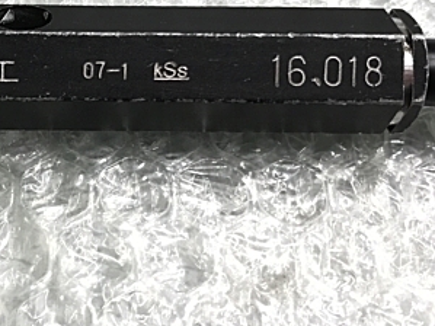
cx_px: 103
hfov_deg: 31.6
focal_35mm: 60
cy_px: 111
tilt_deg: -64.9
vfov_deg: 24.3
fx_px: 754
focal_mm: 3.99
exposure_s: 1/15
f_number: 1.8
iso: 40
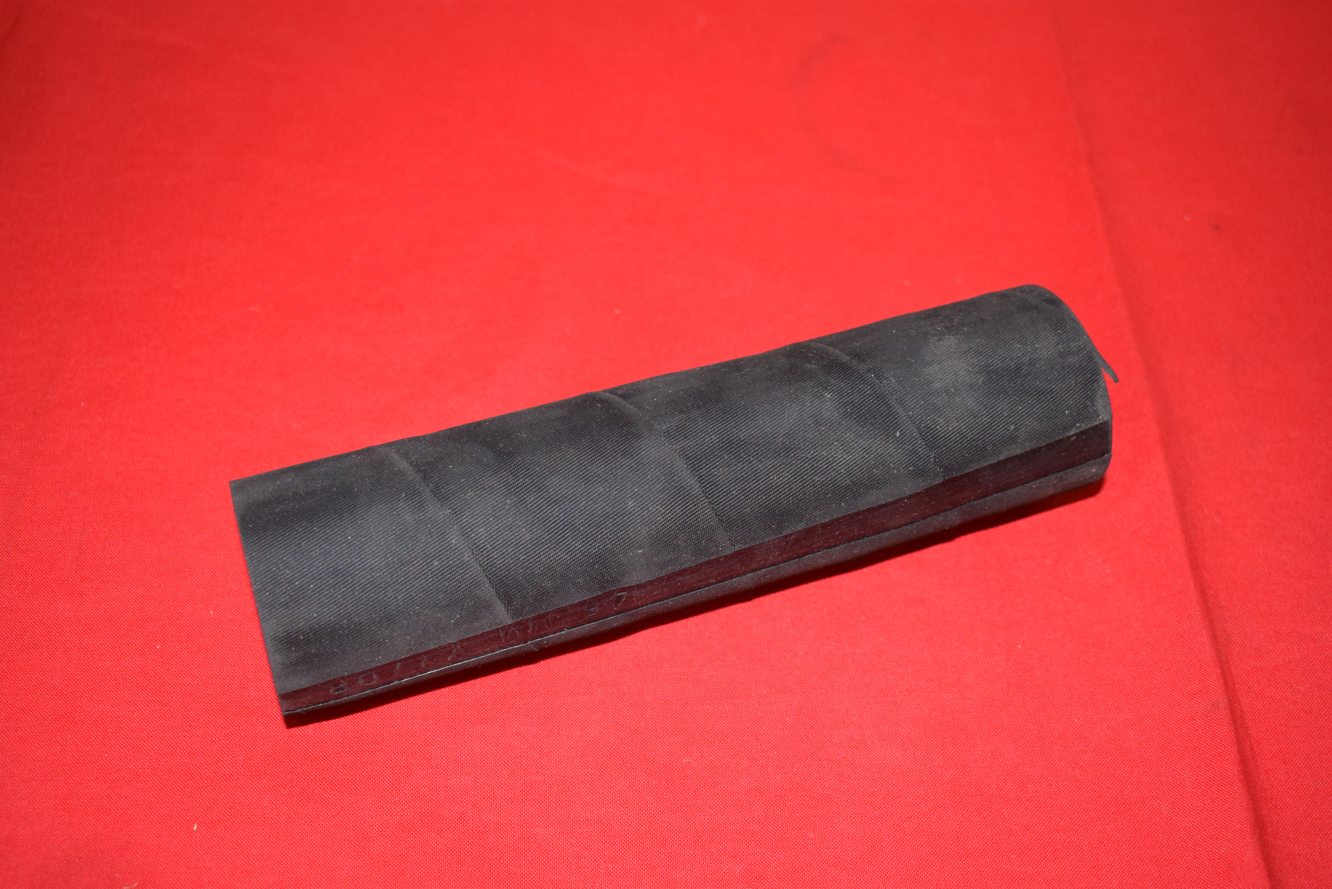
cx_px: 666
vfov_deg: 29.9
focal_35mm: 45
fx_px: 1665
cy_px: 444
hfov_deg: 43.6
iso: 1250
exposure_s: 1/200
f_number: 5
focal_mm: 30
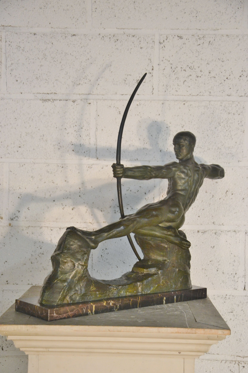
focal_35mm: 60
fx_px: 620
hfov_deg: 22.6
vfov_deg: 33.4
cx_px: 124
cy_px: 186
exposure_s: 1/60
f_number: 4.5
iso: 1100
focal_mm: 40
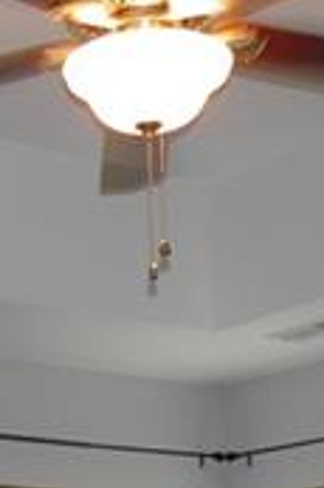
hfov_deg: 12.4
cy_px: 646
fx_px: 1461
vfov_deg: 17.7
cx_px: -68
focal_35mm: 108
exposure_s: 1/30
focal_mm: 4.9
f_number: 2.8
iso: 80
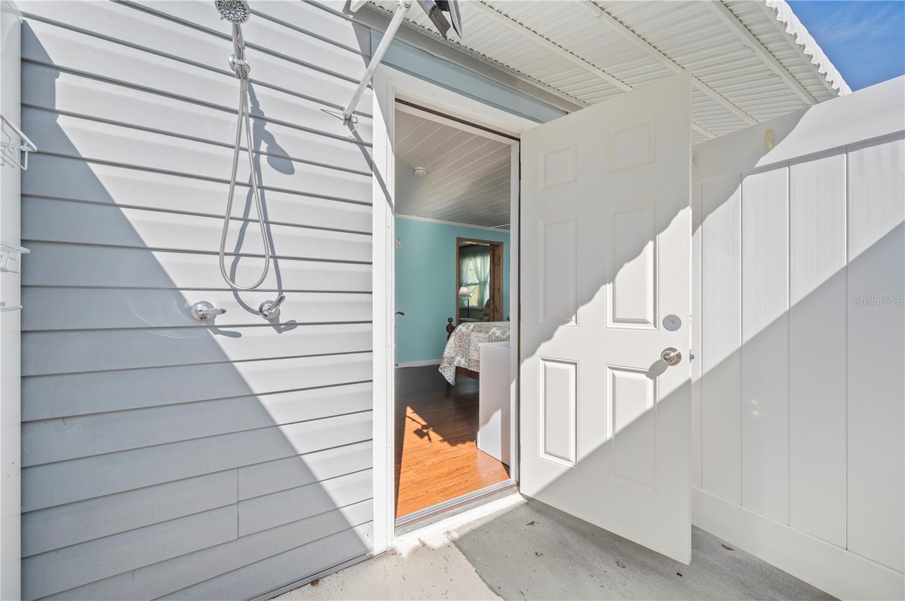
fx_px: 352
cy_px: 300
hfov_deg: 104.3
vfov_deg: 81.1
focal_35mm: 14
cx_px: 452
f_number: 7.1
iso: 320
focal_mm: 14
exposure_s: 1/400
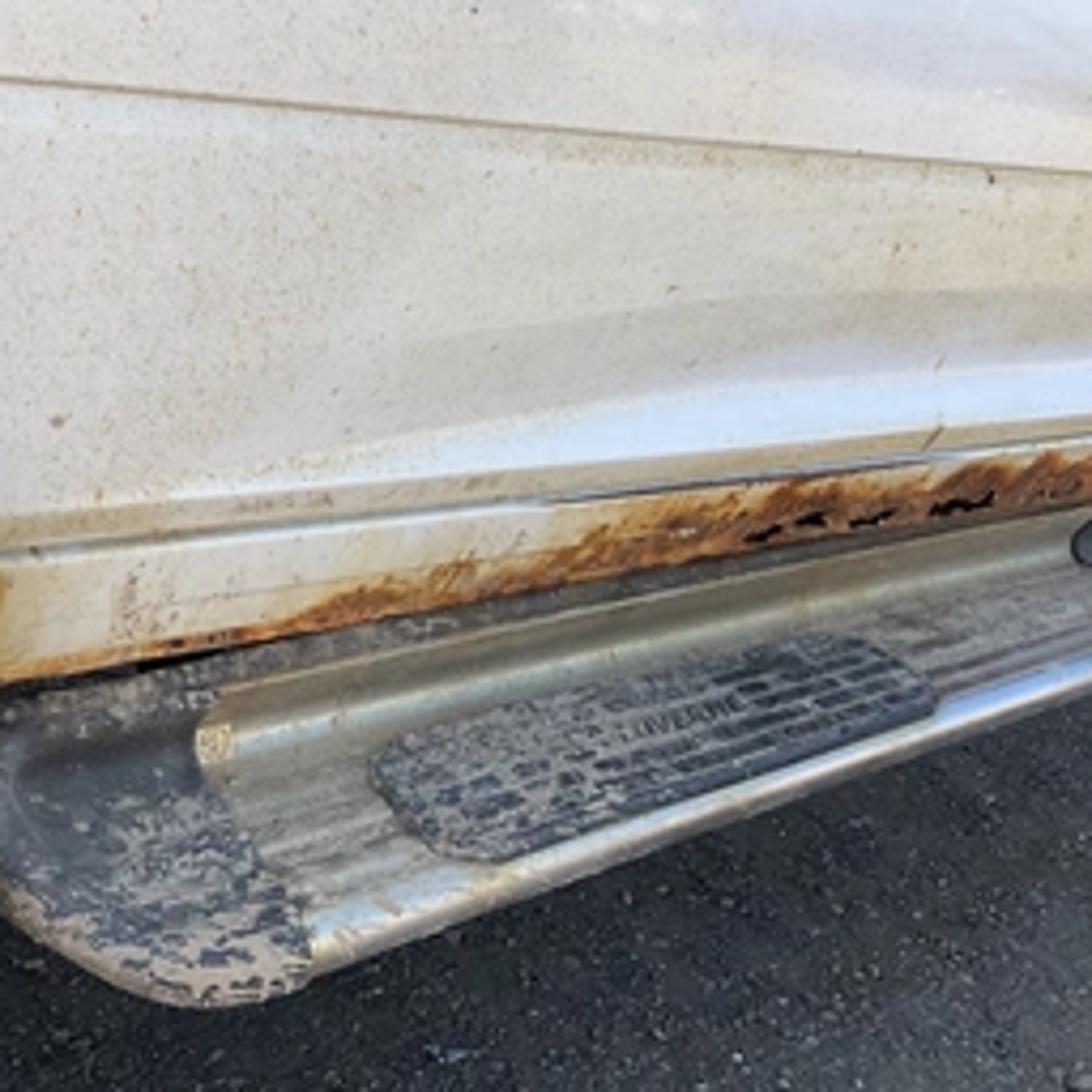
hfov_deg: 41.8
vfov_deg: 41.8
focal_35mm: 40
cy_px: 503
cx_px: 576
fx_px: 1428
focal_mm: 3
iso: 25
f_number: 1.8
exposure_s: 1/551
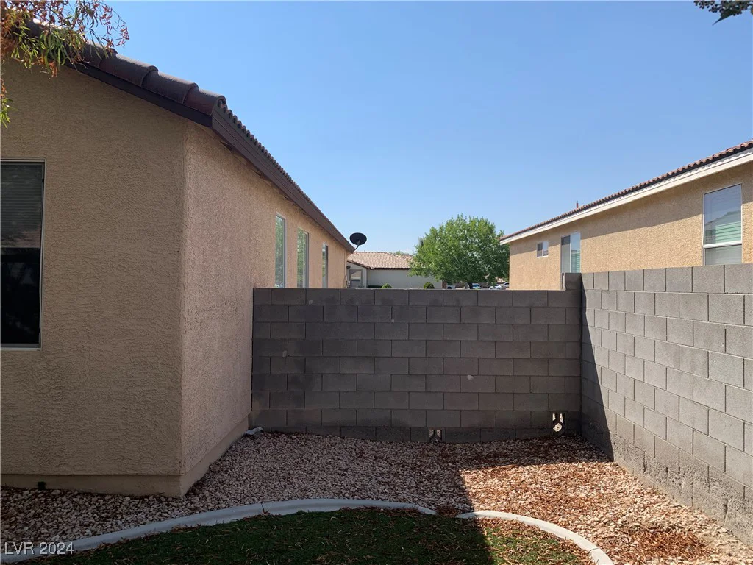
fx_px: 566
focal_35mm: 26
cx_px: 376
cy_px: 282
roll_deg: -0.7
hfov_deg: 67.3
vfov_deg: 53.1
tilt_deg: +1.2
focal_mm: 4.25
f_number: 1.8
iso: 25
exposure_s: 1/2545
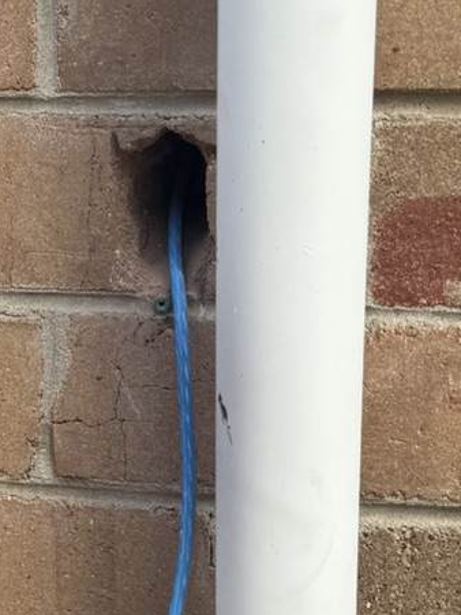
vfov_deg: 17.8
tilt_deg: -23.2
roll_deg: +3.2
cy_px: 544
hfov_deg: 13.4
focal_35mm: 109
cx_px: -8
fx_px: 1936
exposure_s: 1/633
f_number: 1.78
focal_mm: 6.76
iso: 80
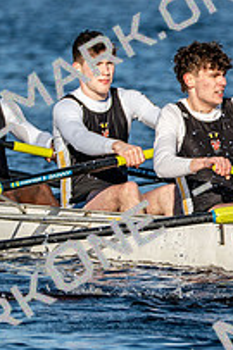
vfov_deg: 1.7
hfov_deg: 1.1
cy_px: 180
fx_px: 12058
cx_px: 454
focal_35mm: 1240
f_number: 6.3
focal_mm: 433
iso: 320
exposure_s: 1/2000
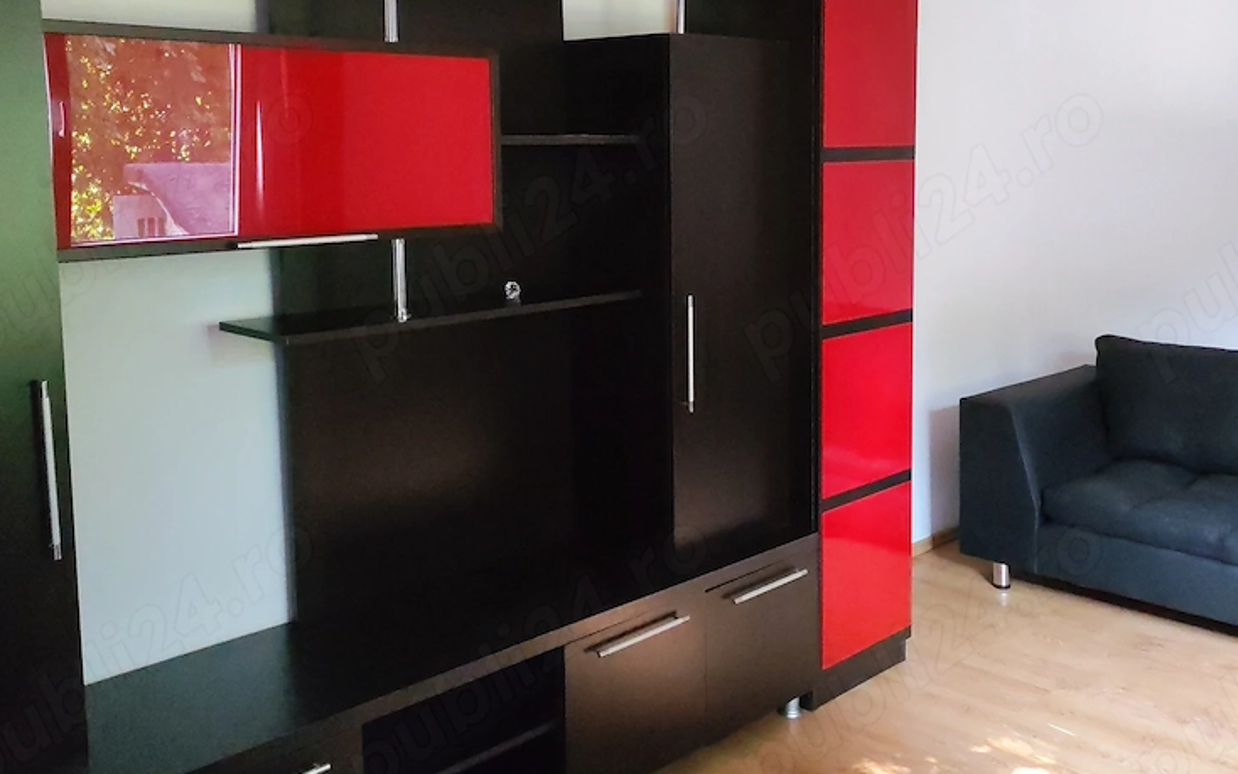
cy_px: 258
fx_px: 1316
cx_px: 724
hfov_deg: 50.2
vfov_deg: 32.5
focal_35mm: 39
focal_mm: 6.12
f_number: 1.9
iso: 8000
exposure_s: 1/160
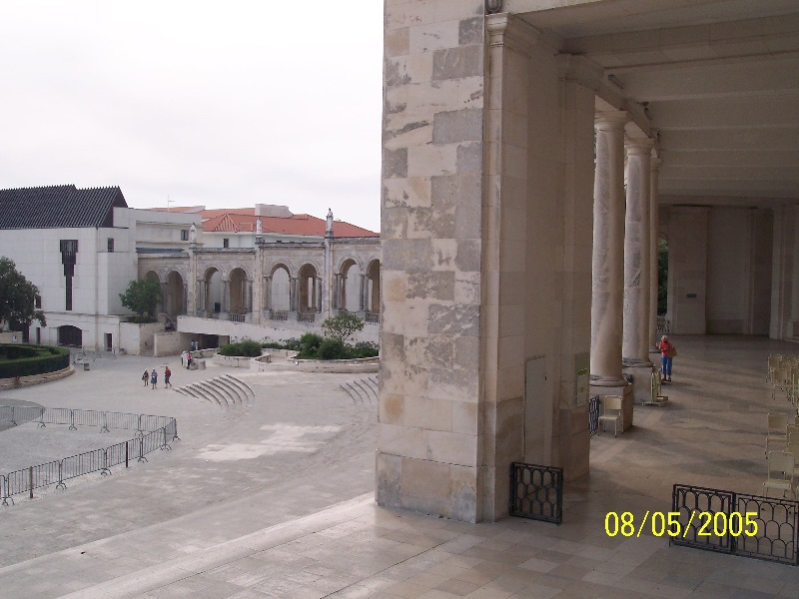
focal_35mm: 38
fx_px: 877
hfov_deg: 49.0
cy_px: 300
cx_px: 400
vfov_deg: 37.7
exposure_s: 1/350
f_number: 4.8
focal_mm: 8
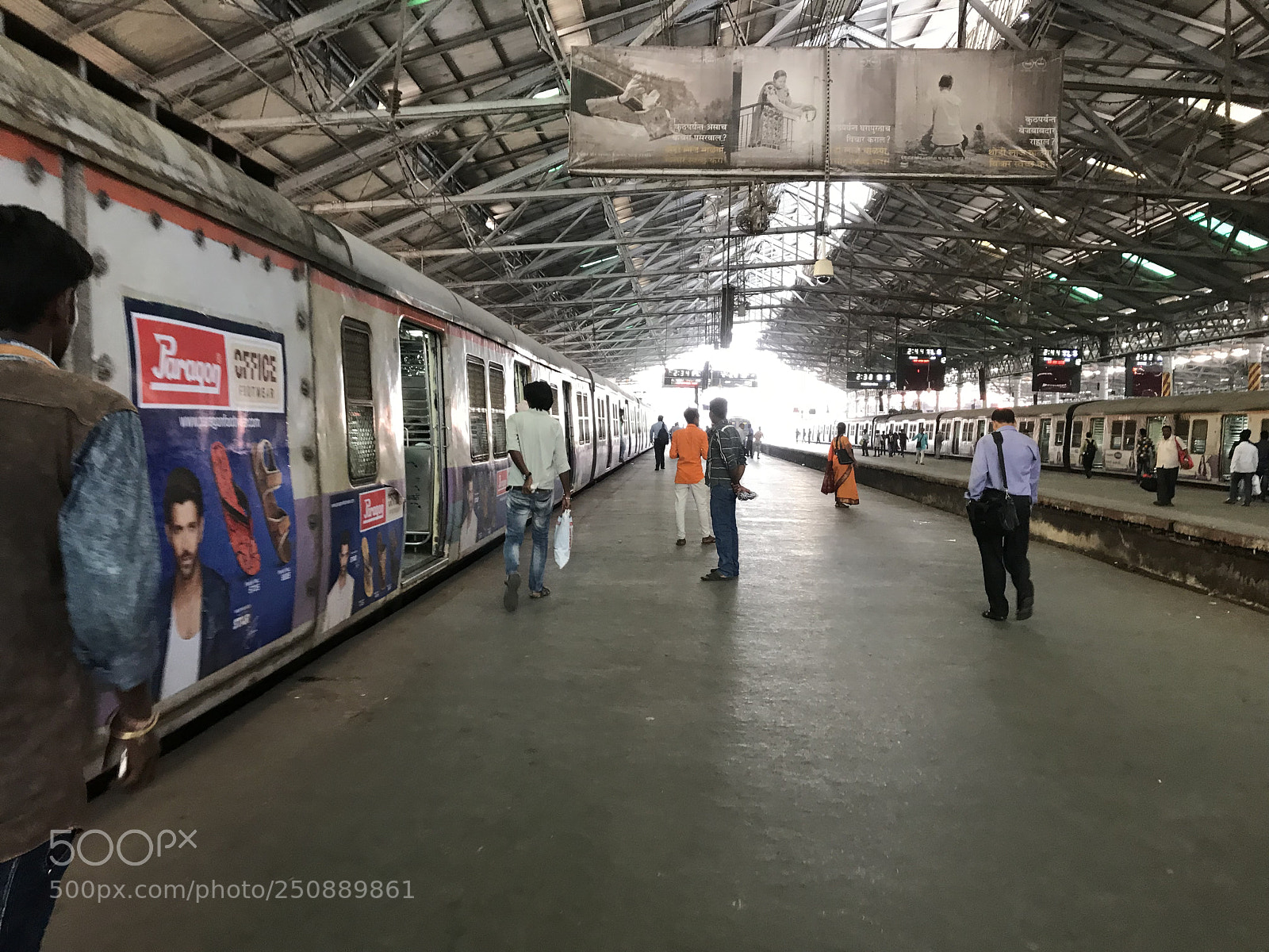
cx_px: 634
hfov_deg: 63.4
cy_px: 476
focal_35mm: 28
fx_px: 1026
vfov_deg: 49.7
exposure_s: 1/17
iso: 64
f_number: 1.8
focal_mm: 3.99
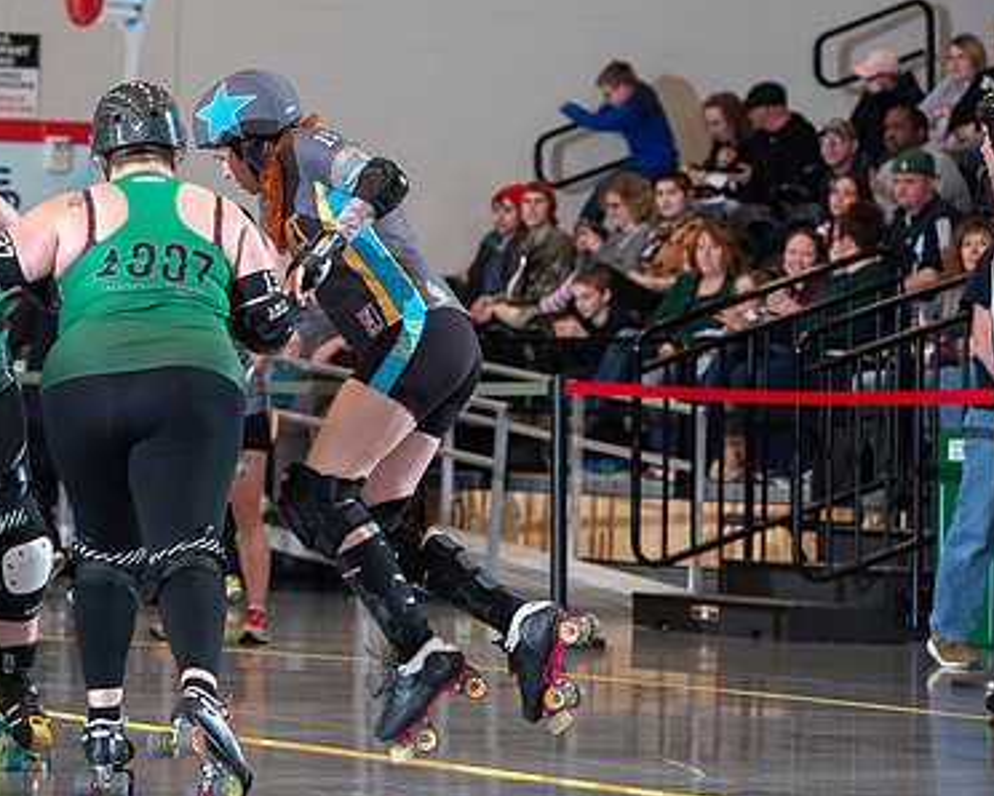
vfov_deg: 6.0
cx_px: 187
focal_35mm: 257
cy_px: 414
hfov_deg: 7.5
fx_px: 7565
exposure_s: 1/160
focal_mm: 160
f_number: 5.6
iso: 640
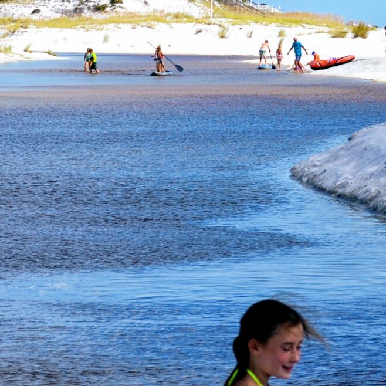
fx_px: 3440
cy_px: 43
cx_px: 145
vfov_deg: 6.4
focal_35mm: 273
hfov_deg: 6.4
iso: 100
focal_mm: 55
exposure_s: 1/320
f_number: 9
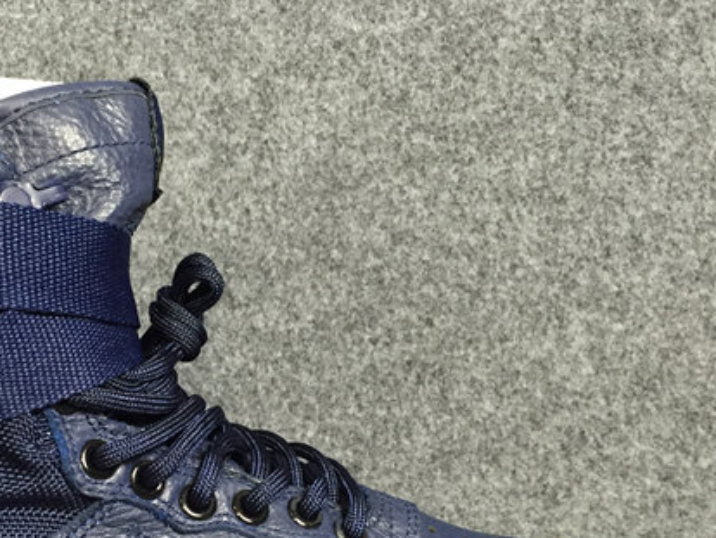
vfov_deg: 29.1
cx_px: 163
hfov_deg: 37.7
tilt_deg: -4.8
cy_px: 420
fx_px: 1014
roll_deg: +0.1
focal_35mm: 49
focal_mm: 4.15
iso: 250
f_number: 2.2
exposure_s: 1/33
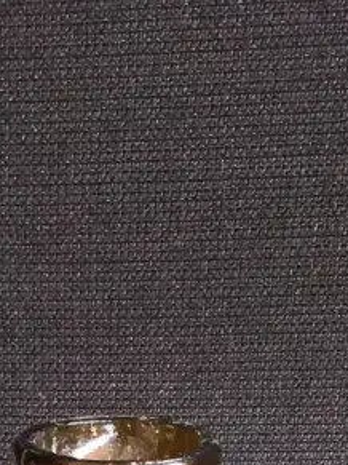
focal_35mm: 95
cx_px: 217
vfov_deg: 17.5
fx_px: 1274
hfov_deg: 15.5
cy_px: 791
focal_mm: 2.87
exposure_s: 1/100
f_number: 2
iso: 400
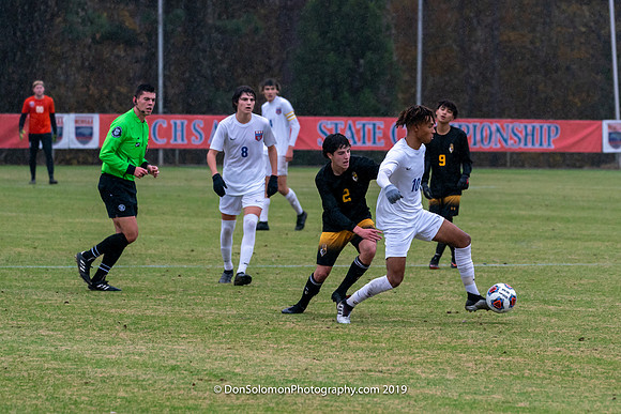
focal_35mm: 288
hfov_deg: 7.1
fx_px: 4969
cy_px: 248
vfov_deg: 4.8
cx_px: 445
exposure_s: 1/1000
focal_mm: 190
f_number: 5.6
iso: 2500
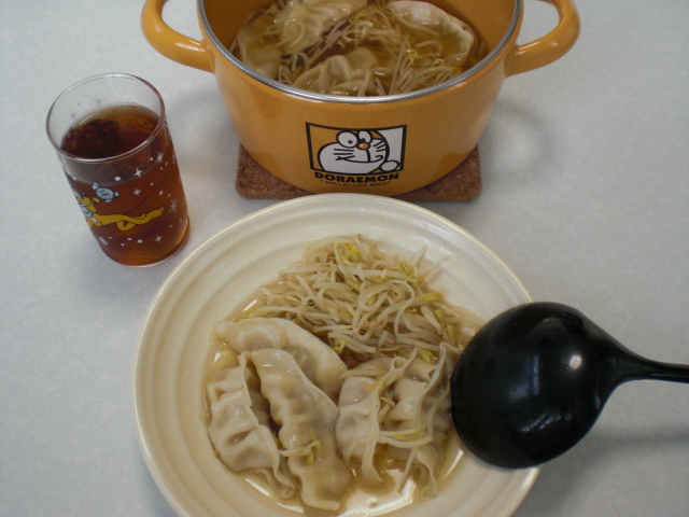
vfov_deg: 37.7
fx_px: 756
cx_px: 344
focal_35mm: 38
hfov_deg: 49.0
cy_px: 258
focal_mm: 6.3
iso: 200
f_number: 3.1
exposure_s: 1/80
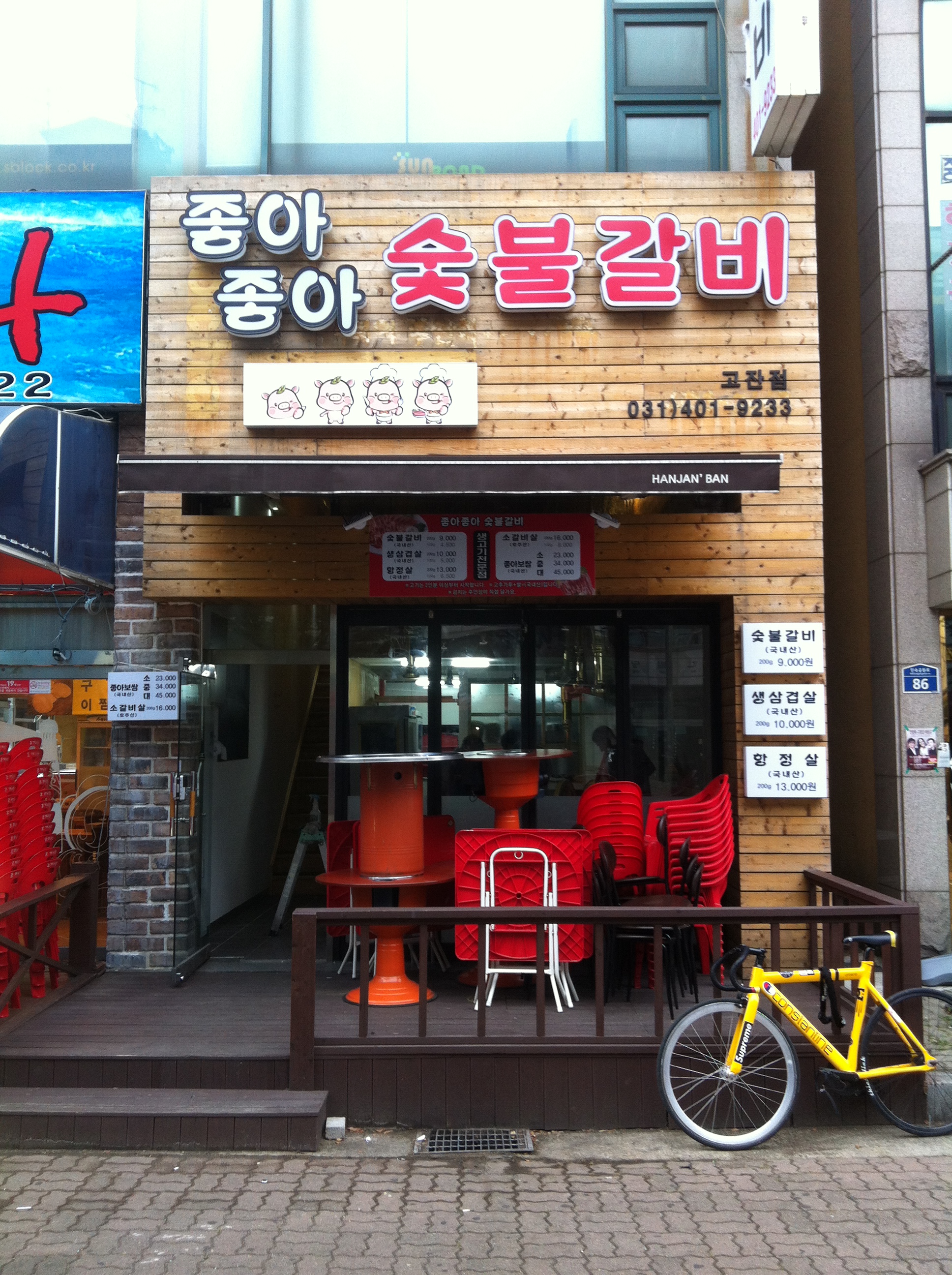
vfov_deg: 52.7
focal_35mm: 35
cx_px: 476
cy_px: 638
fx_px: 1287
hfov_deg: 40.6
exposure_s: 1/30
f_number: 2.8
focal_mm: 3.85
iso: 80
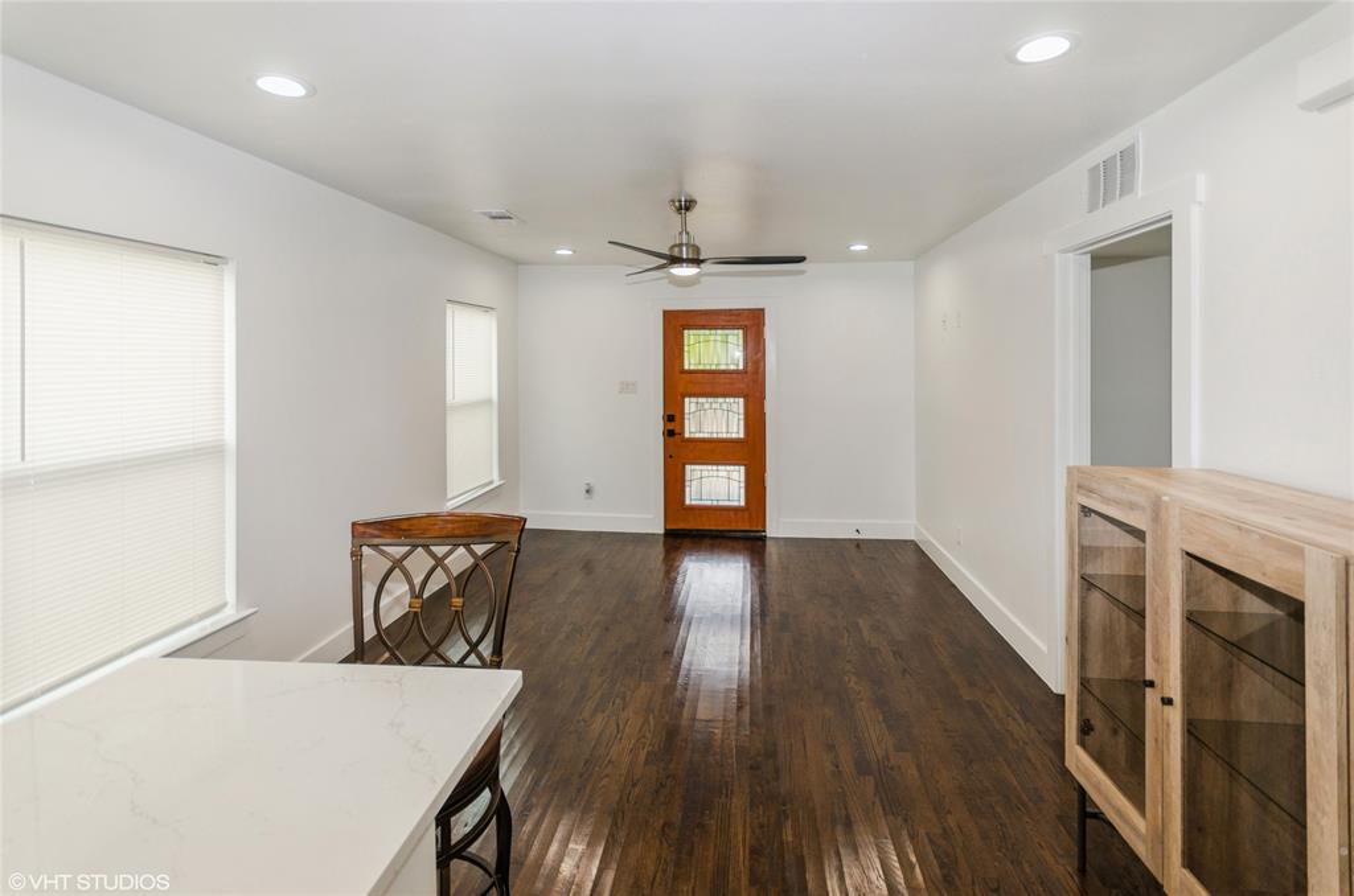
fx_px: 563
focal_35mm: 15
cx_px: 677
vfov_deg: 77.1
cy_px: 448
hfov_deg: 100.5
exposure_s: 1/60
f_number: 4
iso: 200
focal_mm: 10
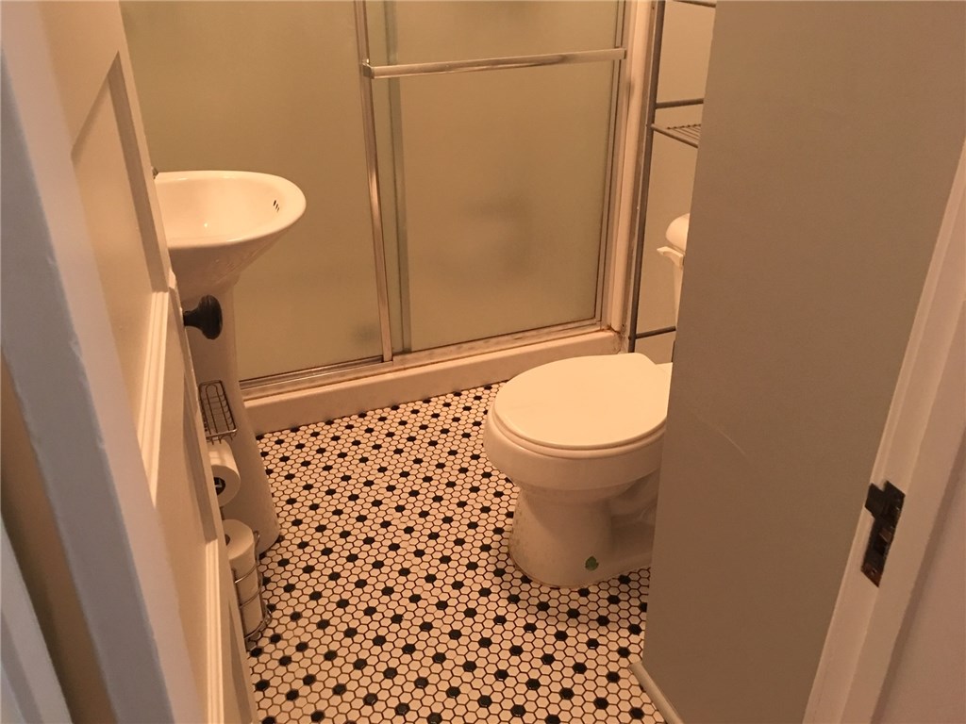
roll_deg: +0.3
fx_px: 809
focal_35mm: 29
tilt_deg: -28.5
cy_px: 362
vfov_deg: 48.2
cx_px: 483
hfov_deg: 61.7
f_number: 2.2
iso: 100
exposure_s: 1/15
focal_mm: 4.15
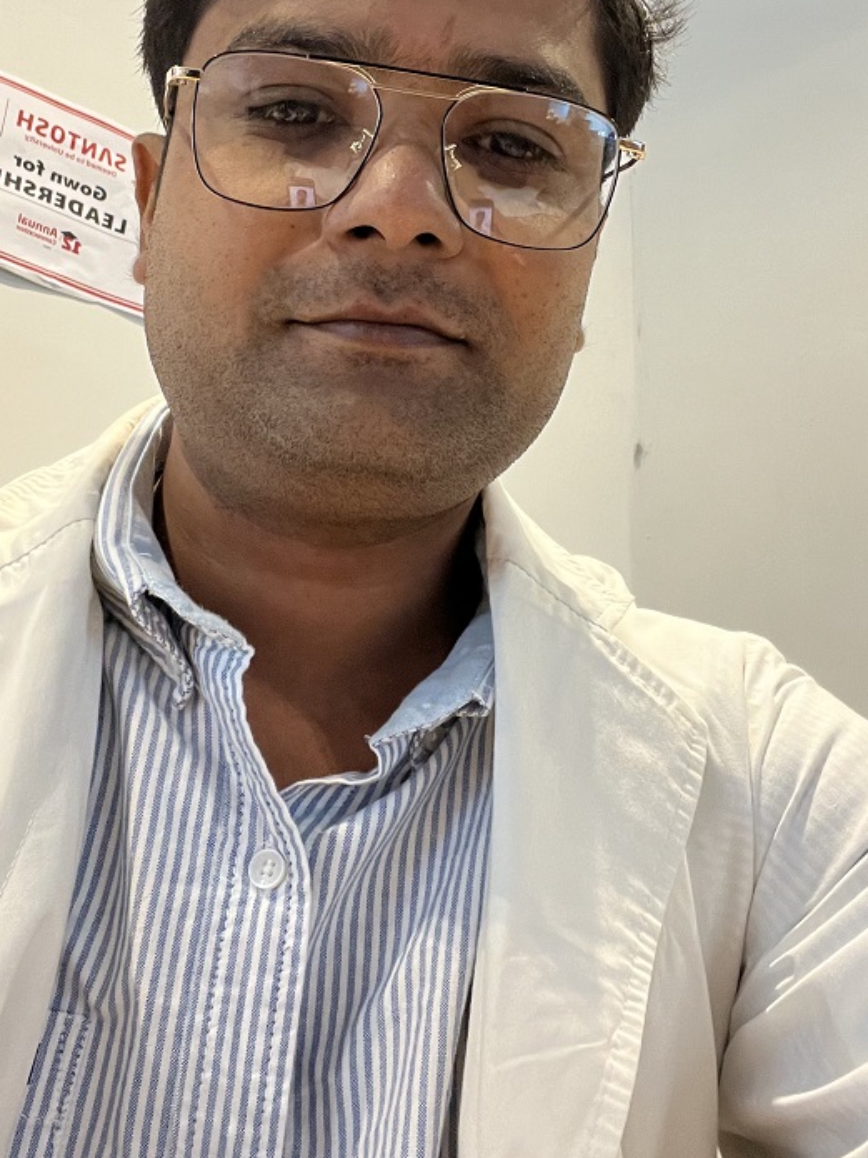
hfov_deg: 35.9
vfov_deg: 46.4
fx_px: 1338
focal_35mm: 40
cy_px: 429
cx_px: 417
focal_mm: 2.71
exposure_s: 1/25
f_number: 2.2
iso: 400
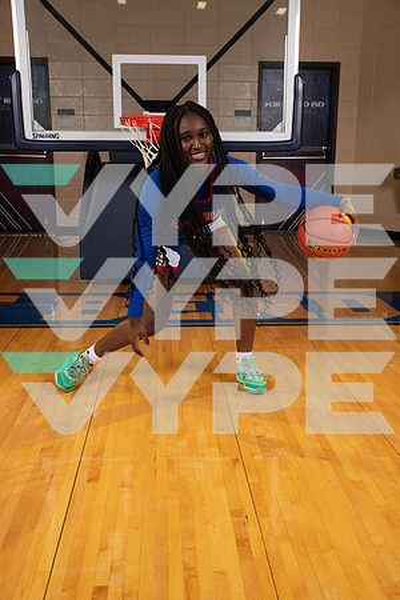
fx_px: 633
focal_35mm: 38
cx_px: 200
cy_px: 300
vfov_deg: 50.7
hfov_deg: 35.1
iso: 320
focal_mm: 38
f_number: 7.1
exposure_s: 1/320
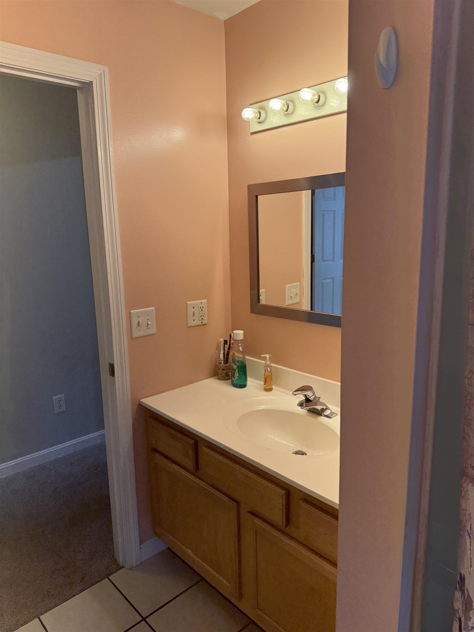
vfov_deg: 71.6
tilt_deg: -10.4
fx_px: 438
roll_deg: +1.4
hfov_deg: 56.8
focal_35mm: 24
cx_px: 237
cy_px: 316
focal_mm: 6.76
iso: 64
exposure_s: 1/120
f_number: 1.78
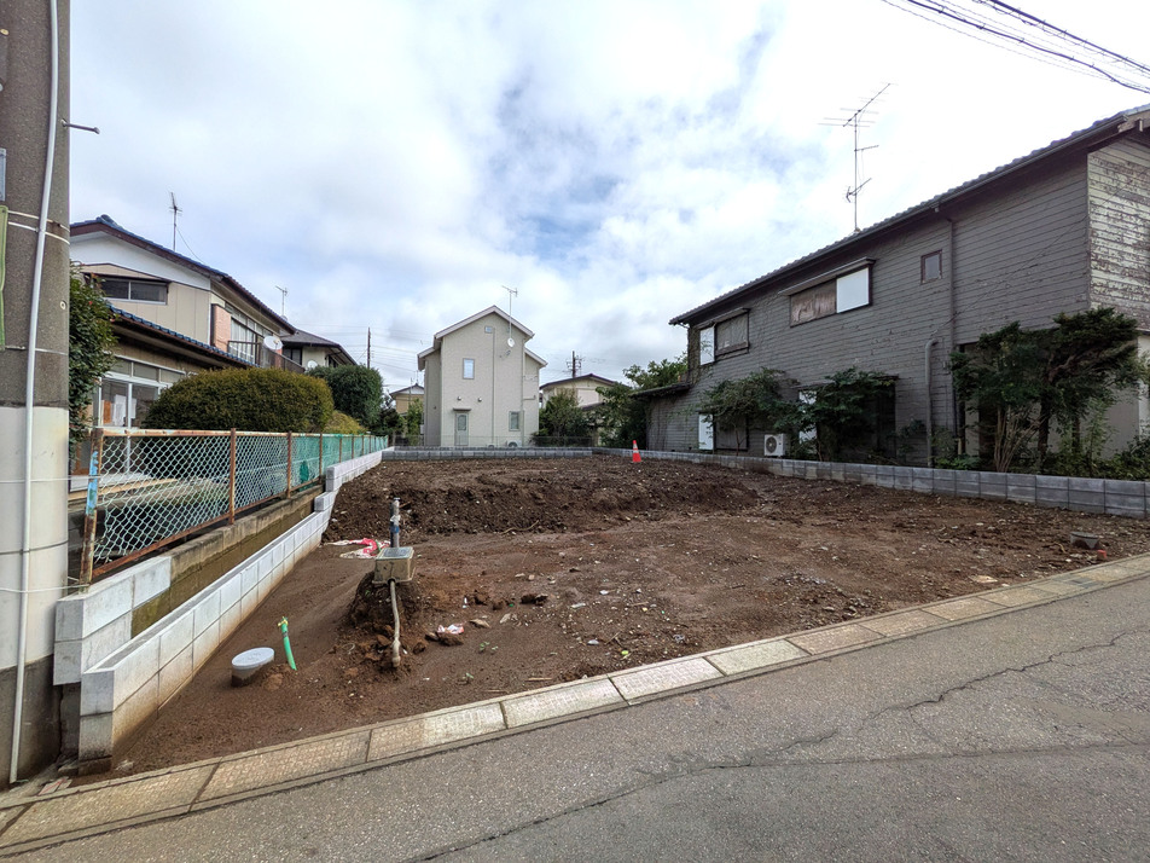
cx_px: 575
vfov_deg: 85.7
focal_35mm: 14
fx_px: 465
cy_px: 432
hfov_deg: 102.1
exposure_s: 1/4587
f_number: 2.2
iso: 51
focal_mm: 1.83
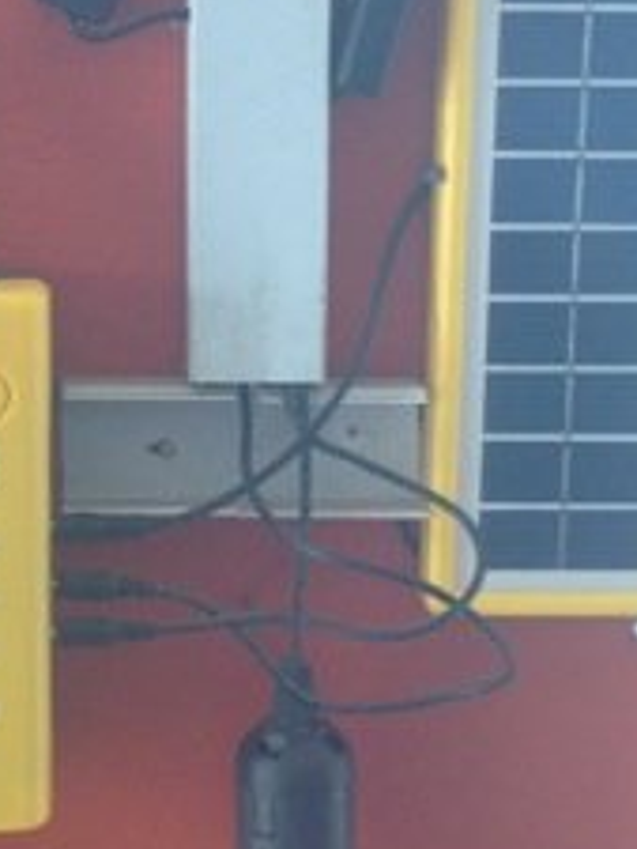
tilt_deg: -8.4
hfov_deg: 15.6
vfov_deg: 20.9
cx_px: 128
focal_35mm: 94
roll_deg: +0.5
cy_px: 400
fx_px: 2304
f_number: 2.4
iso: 50
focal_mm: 4.12
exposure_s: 1/24
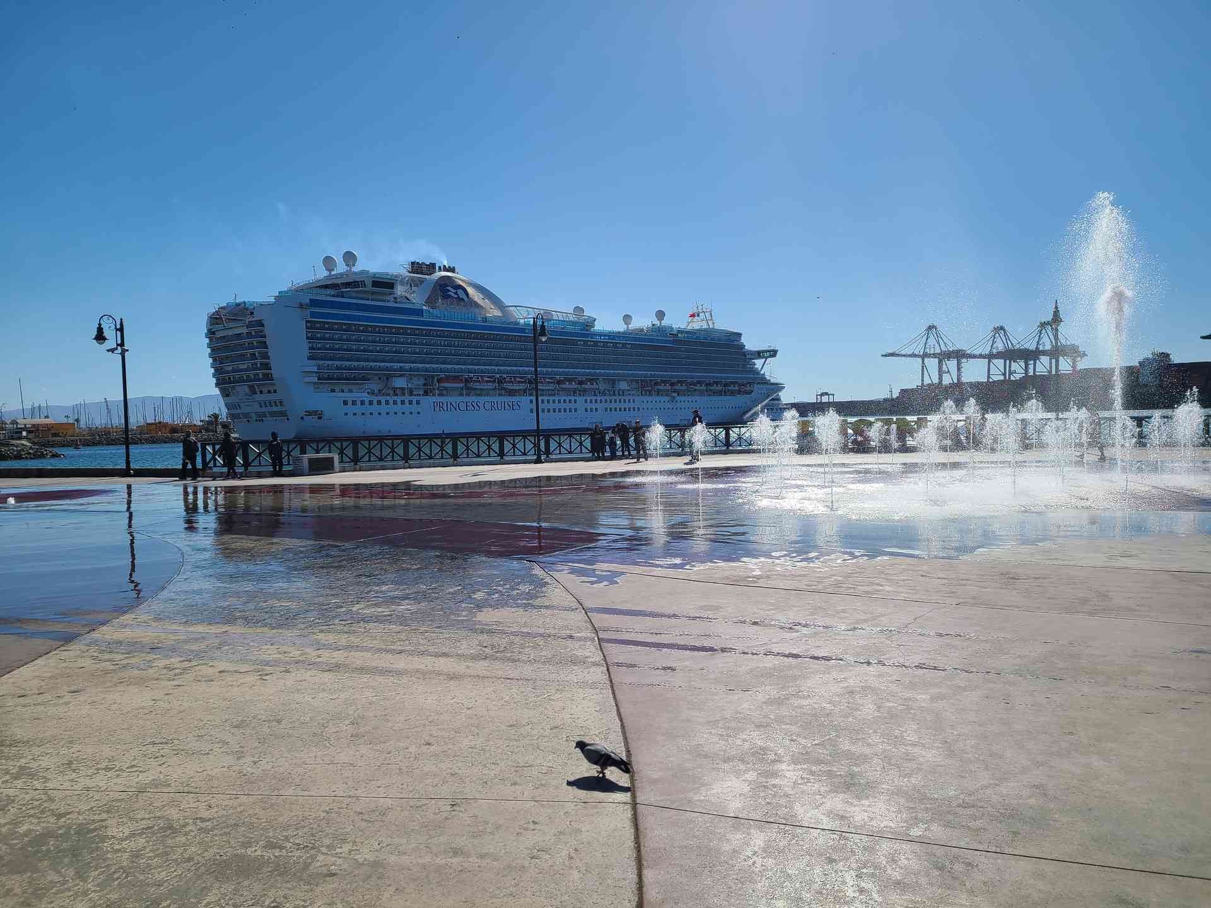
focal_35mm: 26
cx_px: 606
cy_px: 454
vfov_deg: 53.1
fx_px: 910
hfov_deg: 67.3
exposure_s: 1/5007
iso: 40
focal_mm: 5.4
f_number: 1.8
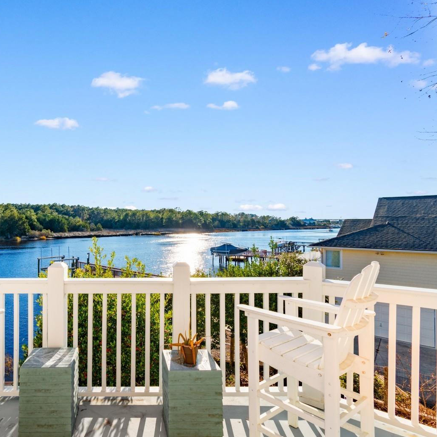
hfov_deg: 70.8
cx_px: 121
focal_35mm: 20
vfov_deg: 74.8
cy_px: 225
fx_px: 286
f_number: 7.1
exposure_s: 1/200
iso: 100
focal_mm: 10
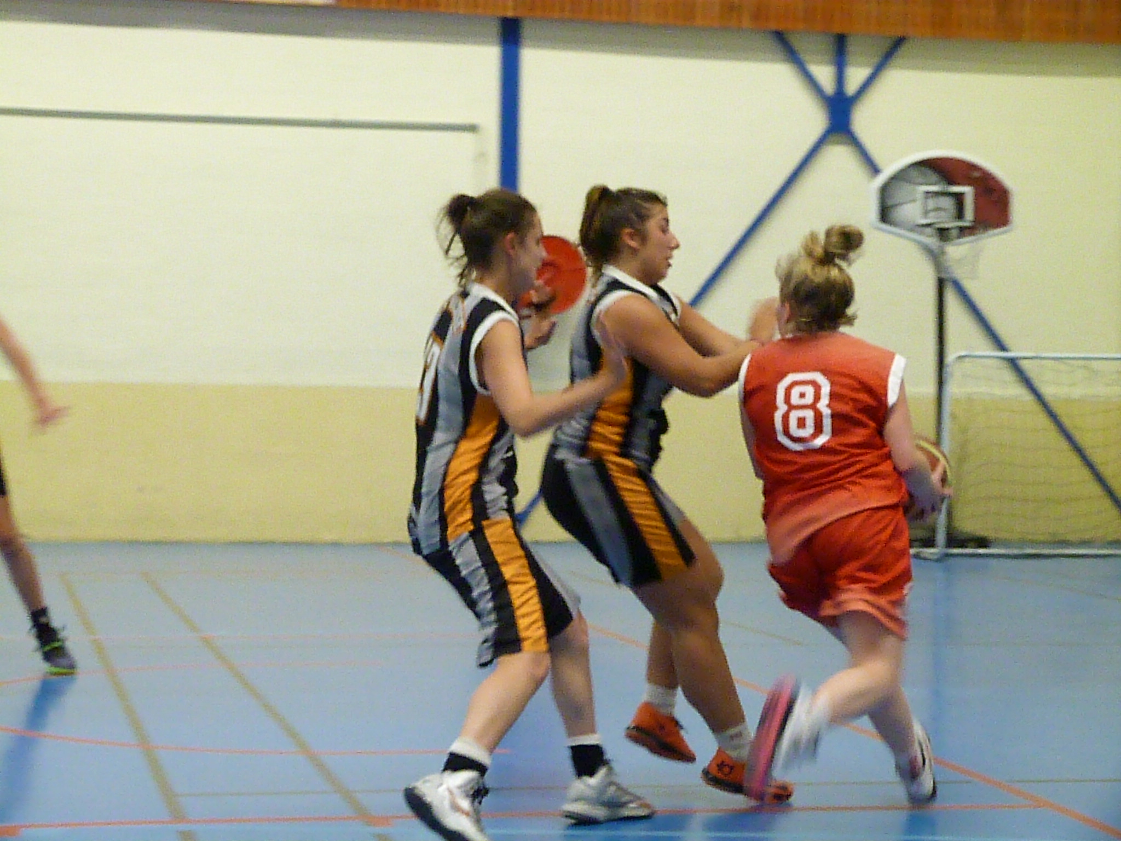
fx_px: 2655
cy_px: 420
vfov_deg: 18.0
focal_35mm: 82
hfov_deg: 23.8
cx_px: 560
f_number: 3.4
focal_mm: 14.8
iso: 1600
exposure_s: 1/60
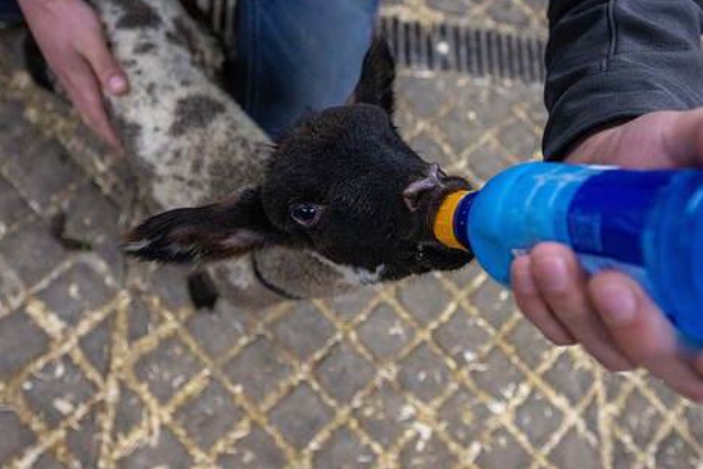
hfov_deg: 63.5
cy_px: 202
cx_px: 388
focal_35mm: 29
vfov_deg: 44.9
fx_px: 566
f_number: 4
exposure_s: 1/500
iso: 8000
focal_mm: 23
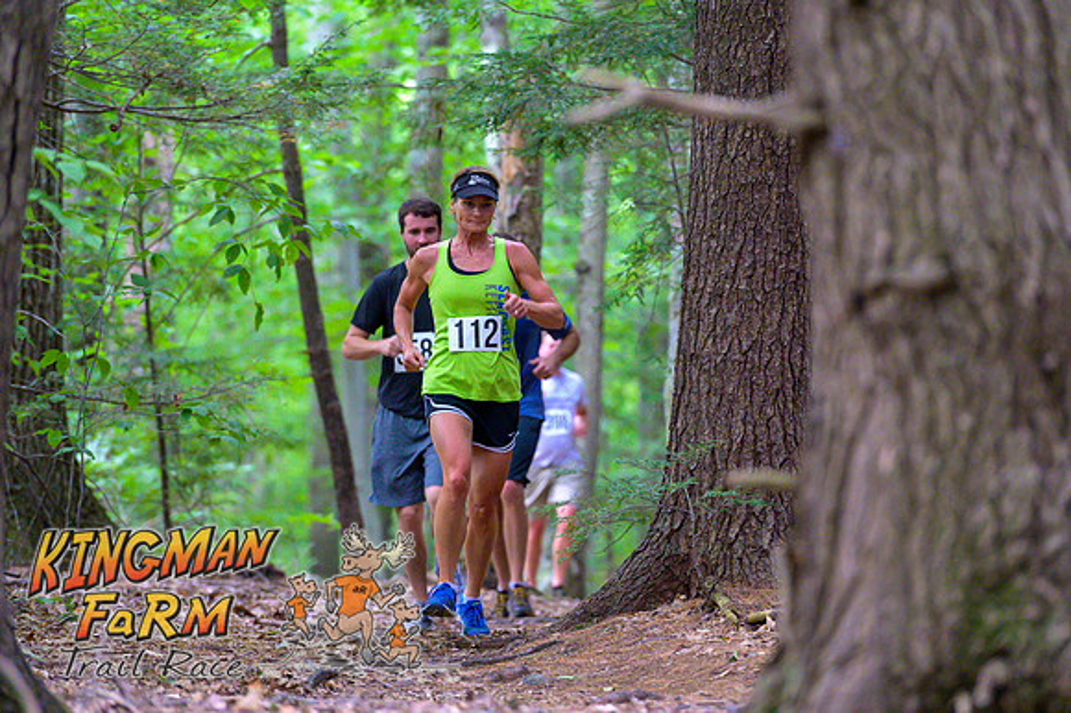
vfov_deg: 7.0
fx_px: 5798
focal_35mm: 195
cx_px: 536
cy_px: 356
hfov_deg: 10.6
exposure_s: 1/160
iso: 8000
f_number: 4
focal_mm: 195
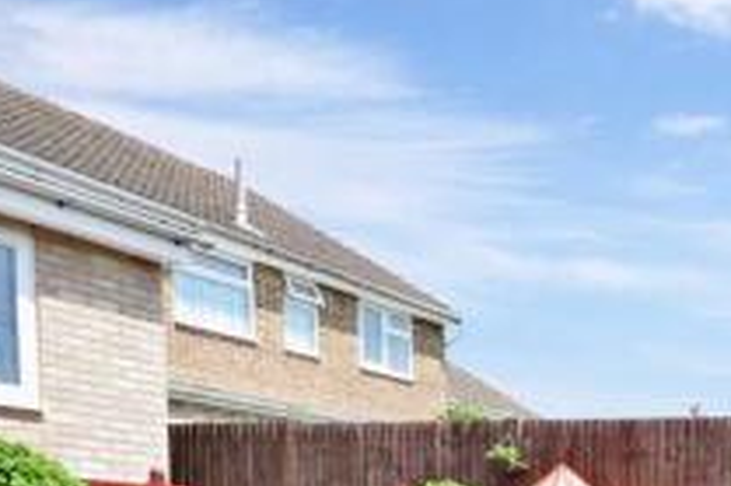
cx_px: 958
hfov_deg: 31.7
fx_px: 954
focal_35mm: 47
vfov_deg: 25.5
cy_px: 591
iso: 200
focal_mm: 10
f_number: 11
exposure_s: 1/60
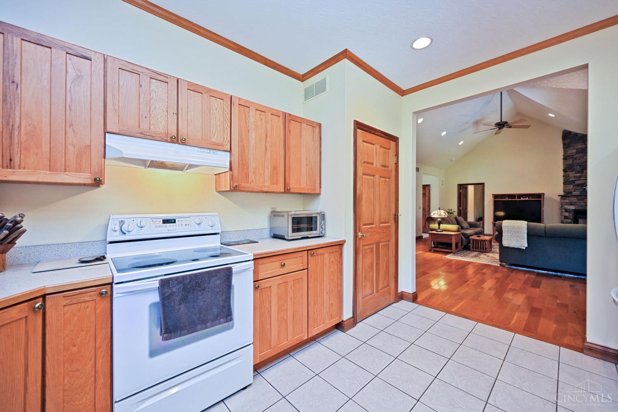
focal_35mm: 14
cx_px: 309
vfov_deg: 81.2
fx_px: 240
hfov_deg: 104.3
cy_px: 206
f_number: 4
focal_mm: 14
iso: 450
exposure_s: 1/60
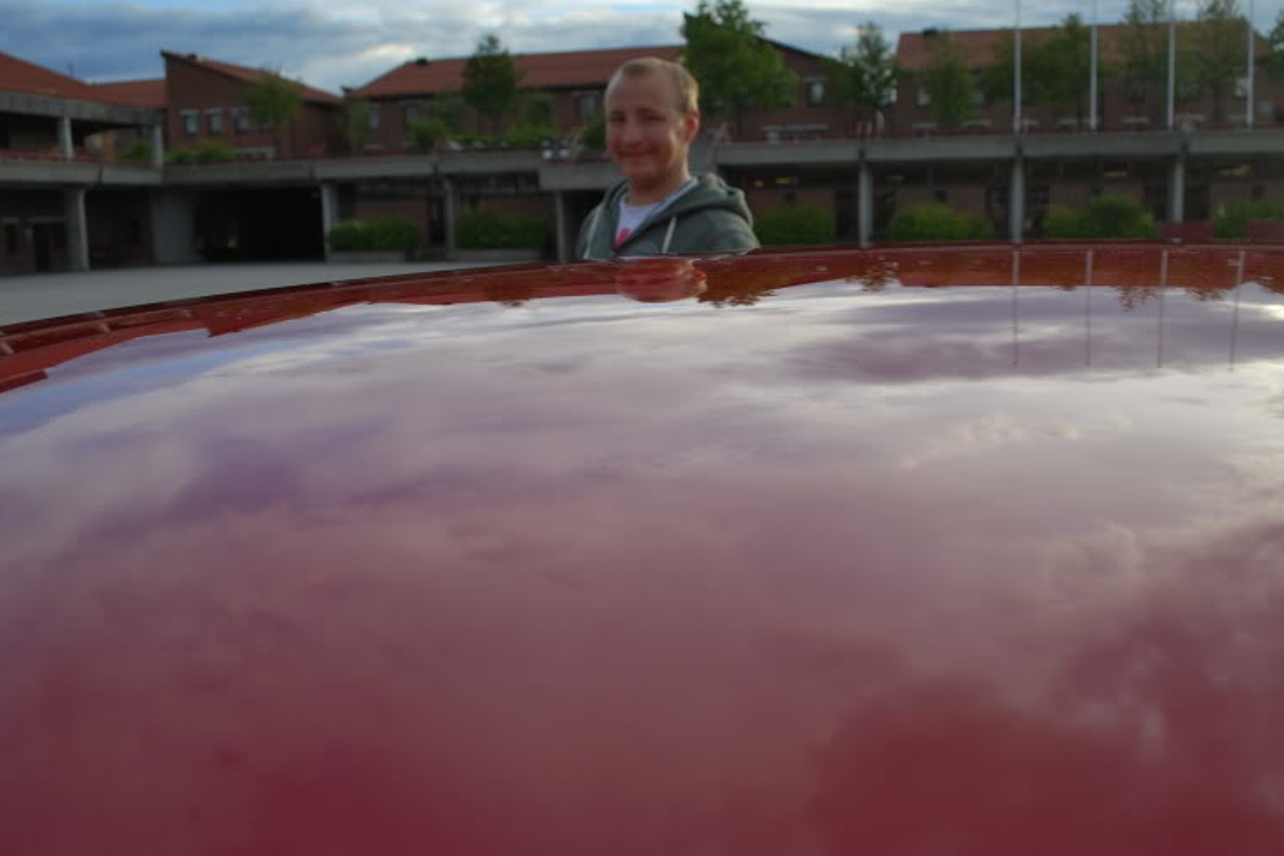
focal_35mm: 32
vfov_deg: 41.1
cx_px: 679
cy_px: 401
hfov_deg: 58.7
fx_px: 1141
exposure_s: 1/200
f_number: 8
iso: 100
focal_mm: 20
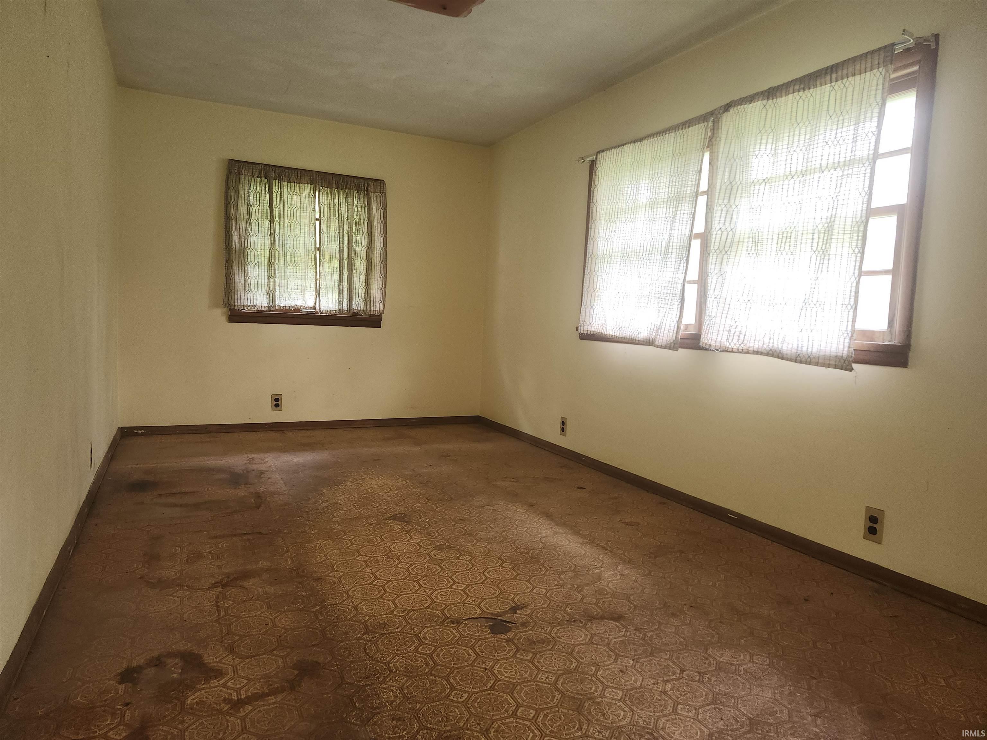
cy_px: 370
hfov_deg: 73.9
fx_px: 656
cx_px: 494
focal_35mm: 23
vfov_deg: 58.9
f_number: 1.8
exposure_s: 1/40
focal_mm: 5.54
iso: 100
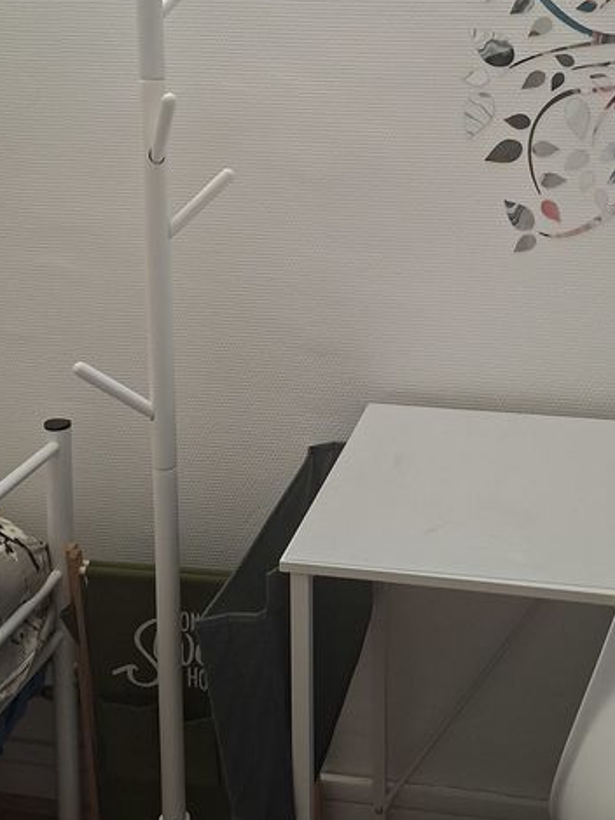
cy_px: 234
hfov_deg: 29.6
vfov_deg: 38.2
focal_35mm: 49
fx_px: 1160
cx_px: 381
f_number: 1.8
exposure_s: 1/40
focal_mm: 5.54
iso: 250
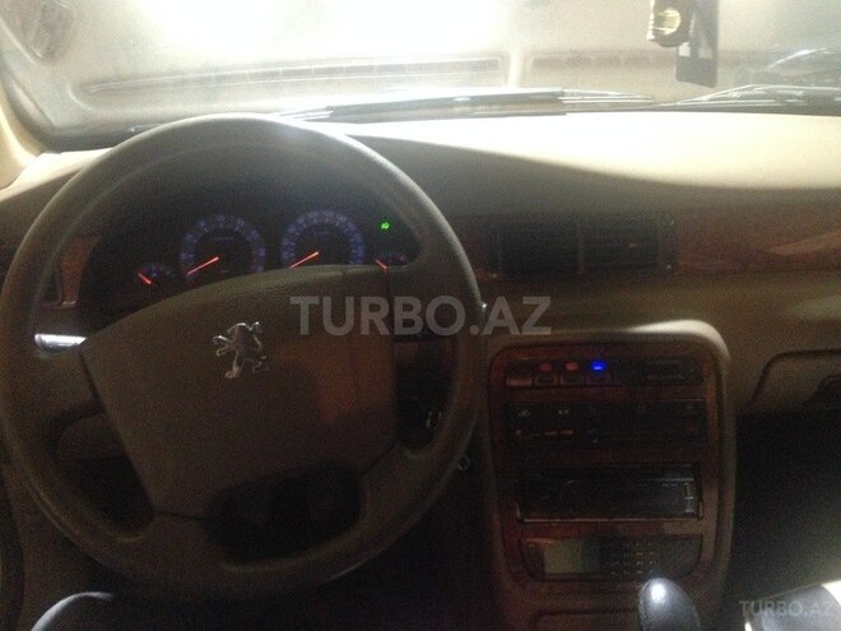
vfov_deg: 42.9
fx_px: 802
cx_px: 420
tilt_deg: -20.6
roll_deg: +1.0
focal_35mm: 33
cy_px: 316
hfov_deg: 55.4
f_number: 2.4
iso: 640
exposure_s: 1/15
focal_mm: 4.12
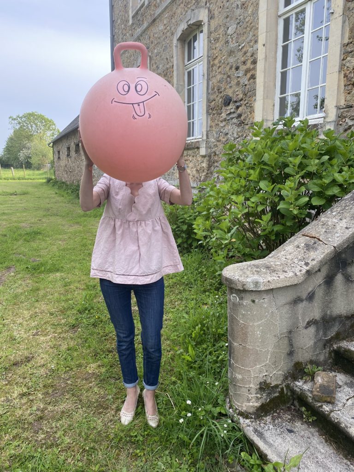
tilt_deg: -9.6
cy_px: 236
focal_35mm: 26
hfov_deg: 53.1
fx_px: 355
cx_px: 177
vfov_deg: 67.3
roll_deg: +0.7
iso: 32
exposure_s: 1/338
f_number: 1.8
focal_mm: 4.25
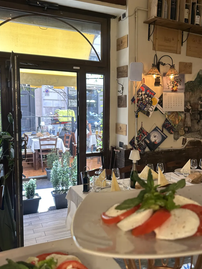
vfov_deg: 55.3
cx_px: 134
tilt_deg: -6.5
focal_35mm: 33
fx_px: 257
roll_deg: -1.7
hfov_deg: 42.4
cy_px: 135
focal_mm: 6.86
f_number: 1.78
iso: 80
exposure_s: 1/100
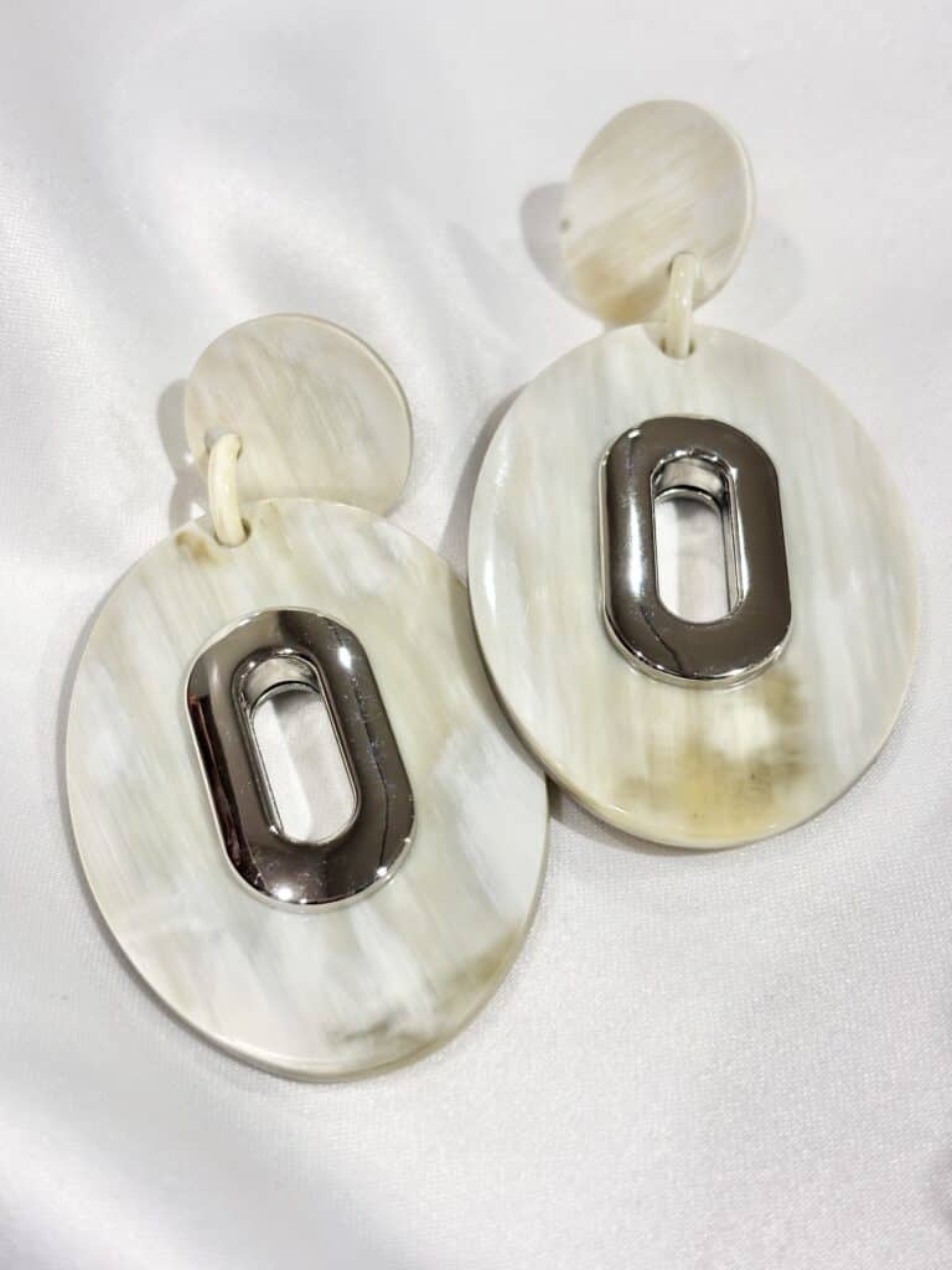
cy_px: 635
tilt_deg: -47.2
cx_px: 476
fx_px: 1907
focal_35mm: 52
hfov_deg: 28.0
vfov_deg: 36.8
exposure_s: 1/228
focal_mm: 5.96
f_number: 1.6
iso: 32
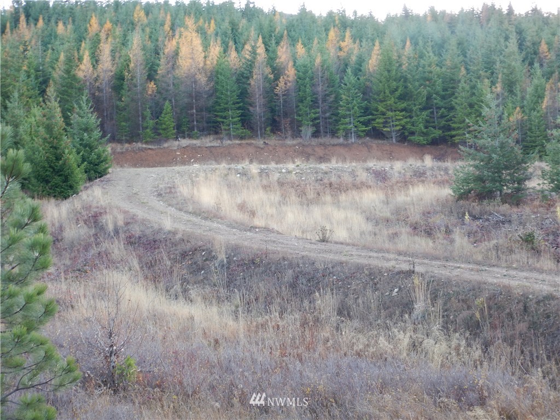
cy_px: 210
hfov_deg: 36.8
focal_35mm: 52
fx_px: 841
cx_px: 280
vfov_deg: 28.0
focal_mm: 9.2
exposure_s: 1/30
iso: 140
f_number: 4.3
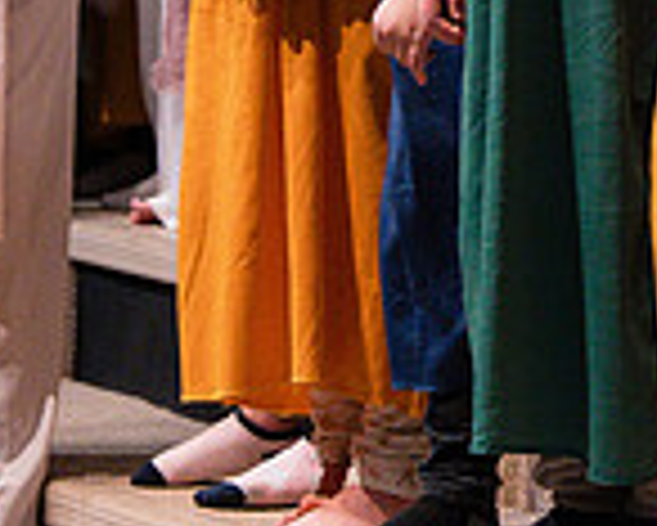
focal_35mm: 470
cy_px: -540
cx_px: 780
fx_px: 9145
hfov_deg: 4.1
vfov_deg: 3.3
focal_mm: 70
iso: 1250
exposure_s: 1/250
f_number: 2.8
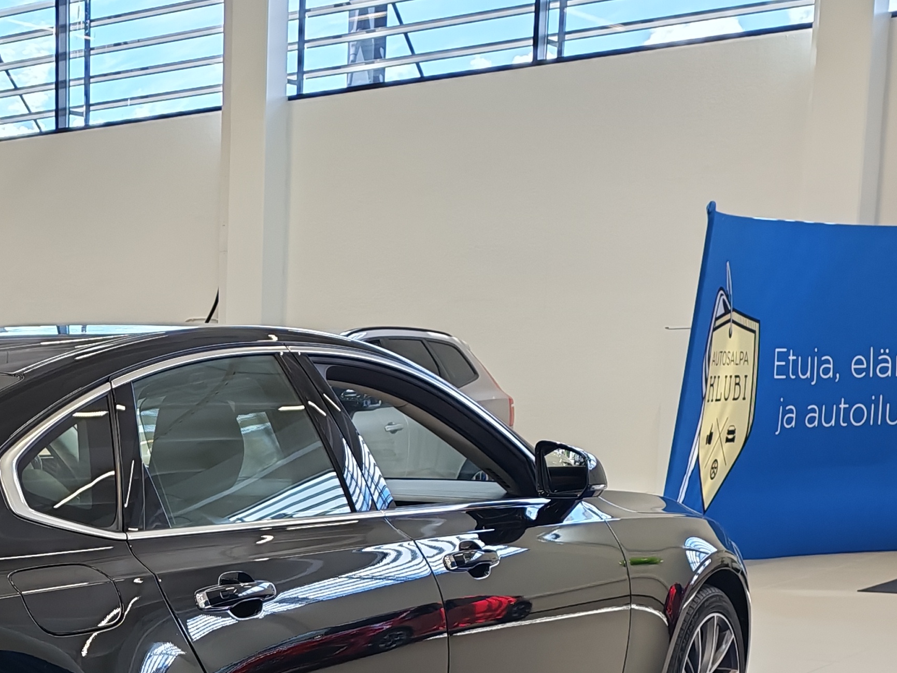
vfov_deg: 19.8
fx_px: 1840
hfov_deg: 25.5
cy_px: 748
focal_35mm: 71
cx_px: -70
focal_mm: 6.12
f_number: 1.9
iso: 111
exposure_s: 1/100
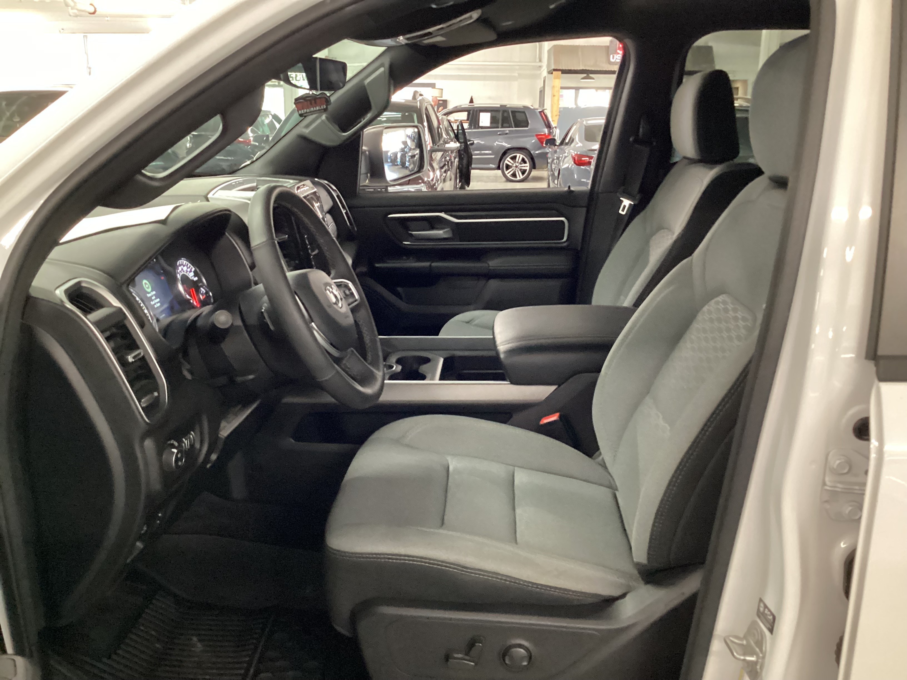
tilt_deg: -17.6
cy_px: 340
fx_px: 812
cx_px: 454
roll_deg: -1.2
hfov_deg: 58.4
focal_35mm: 31
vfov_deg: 45.4
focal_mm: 3.3
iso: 640
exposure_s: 1/25
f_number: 2.4
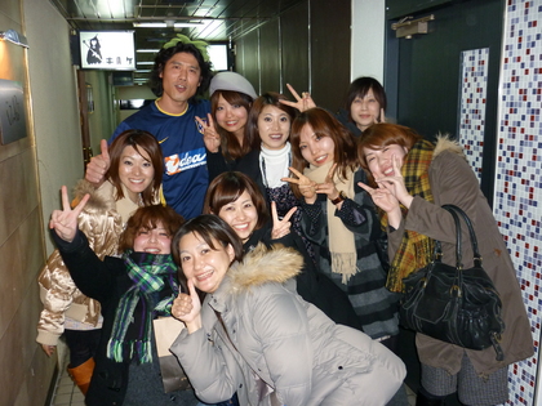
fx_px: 517
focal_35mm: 33
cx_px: 271
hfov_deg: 55.4
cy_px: 203
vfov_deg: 42.9
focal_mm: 5.5
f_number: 2.8
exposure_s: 1/30
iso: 200
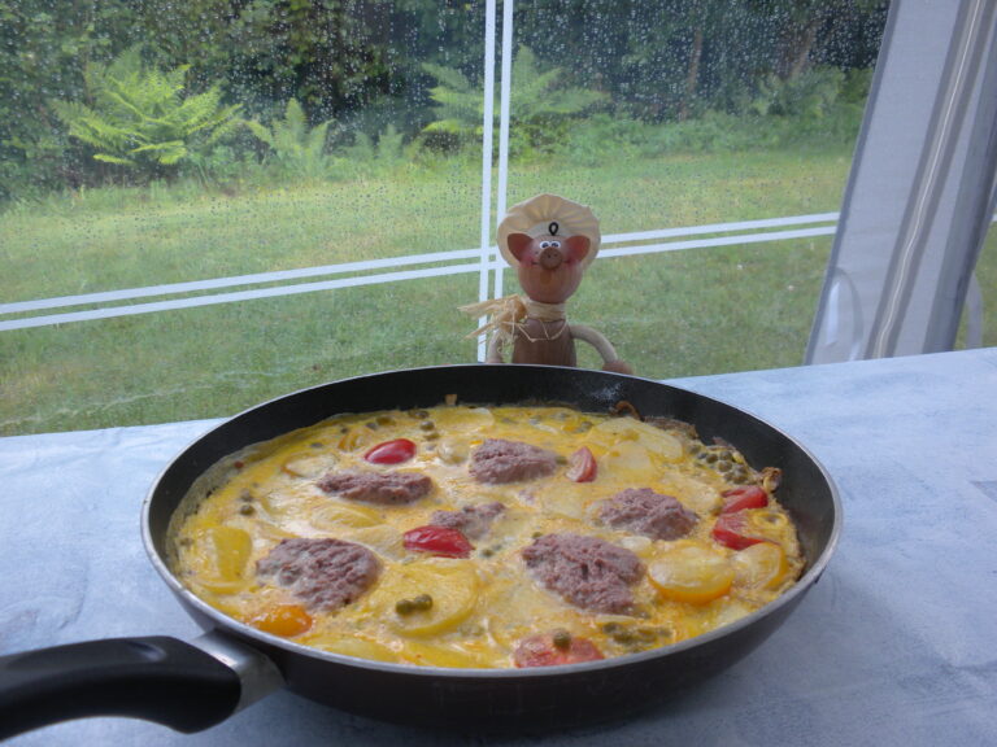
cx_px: 498
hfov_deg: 50.1
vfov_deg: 38.7
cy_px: 374
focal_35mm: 37
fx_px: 1066
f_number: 3.5
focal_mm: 6.6
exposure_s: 1/59.8
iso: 89
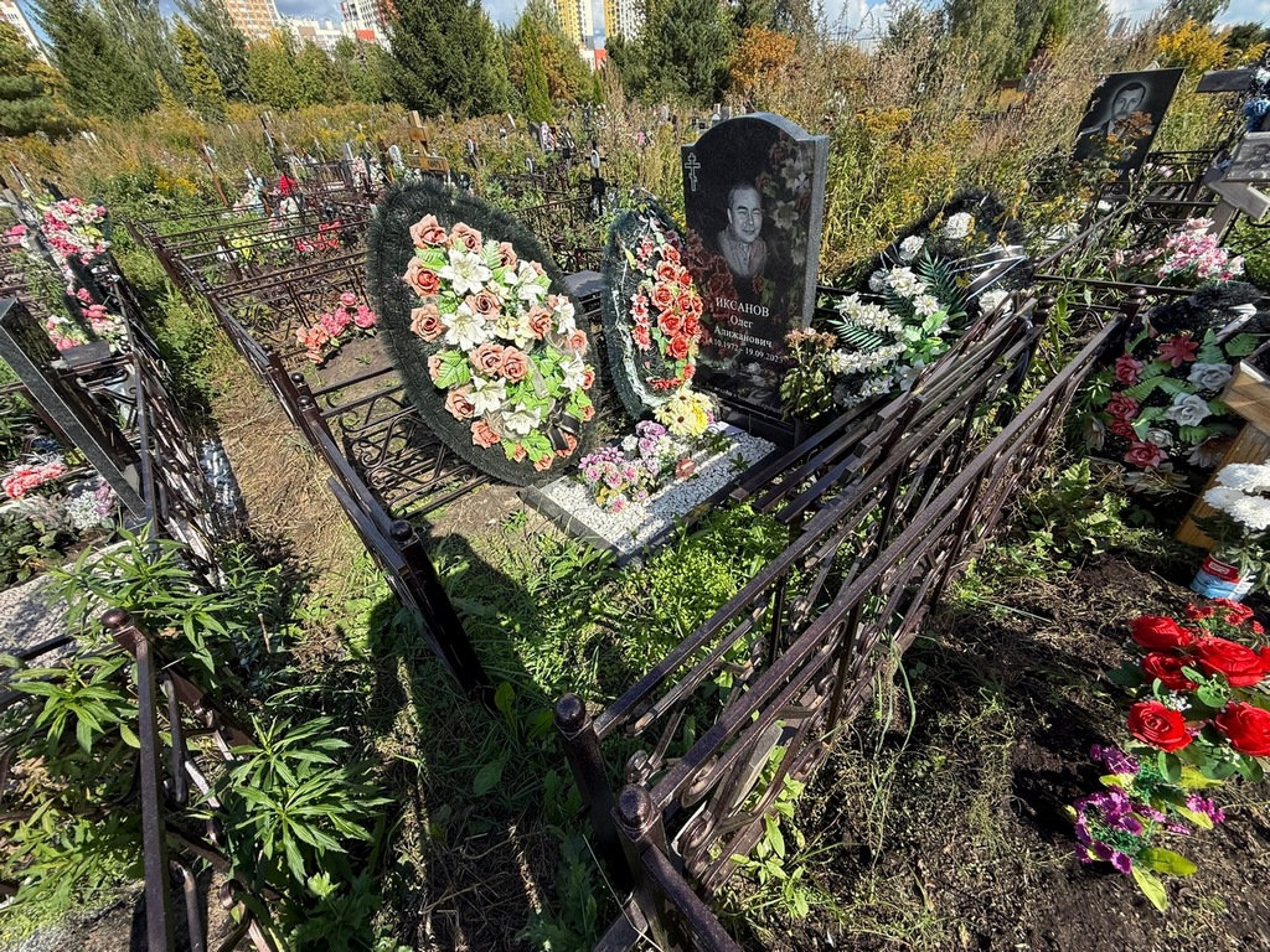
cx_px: 635
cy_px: 476
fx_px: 514
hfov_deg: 102.1
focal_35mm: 14
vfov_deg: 85.7
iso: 50
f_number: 2.2
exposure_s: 1/686
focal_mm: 2.22
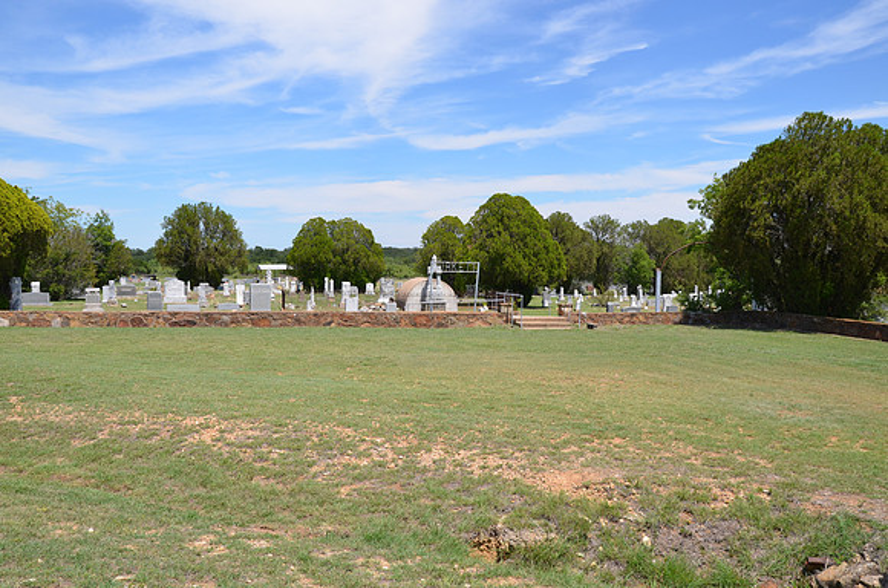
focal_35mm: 32
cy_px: 294
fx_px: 775
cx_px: 444
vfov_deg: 41.5
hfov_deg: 59.6
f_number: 8
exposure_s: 1/250
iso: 100
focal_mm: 21
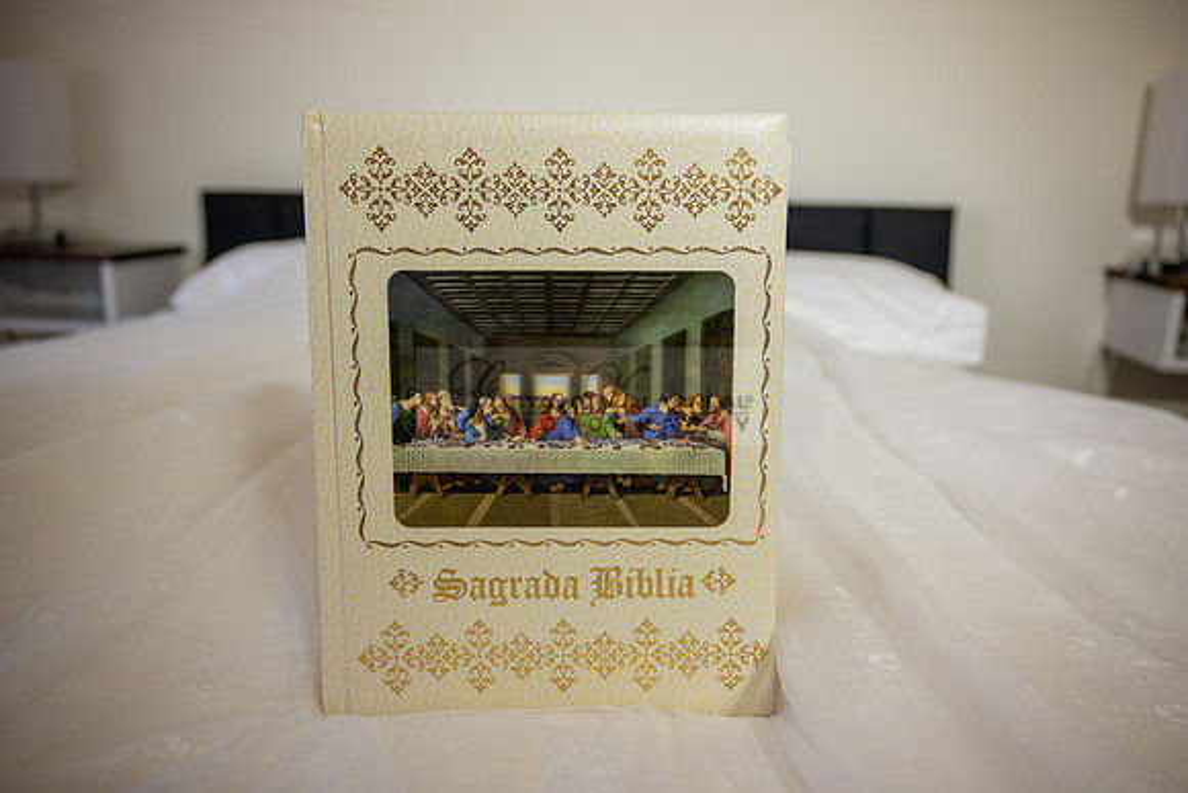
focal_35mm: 28
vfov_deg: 46.4
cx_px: 594
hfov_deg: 65.5
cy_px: 396
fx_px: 924
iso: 500
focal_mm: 28
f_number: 4
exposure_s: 1/80
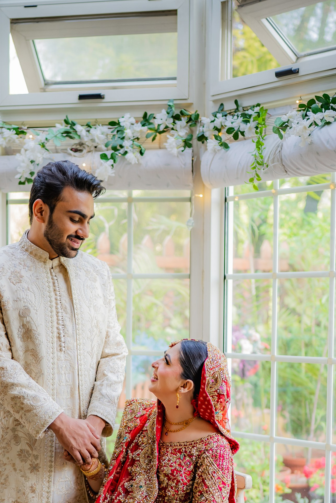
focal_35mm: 74
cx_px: 143
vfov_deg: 27.0
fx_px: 1036
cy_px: 382
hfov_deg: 18.4
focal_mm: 35
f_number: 1.4
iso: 100
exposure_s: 1/160
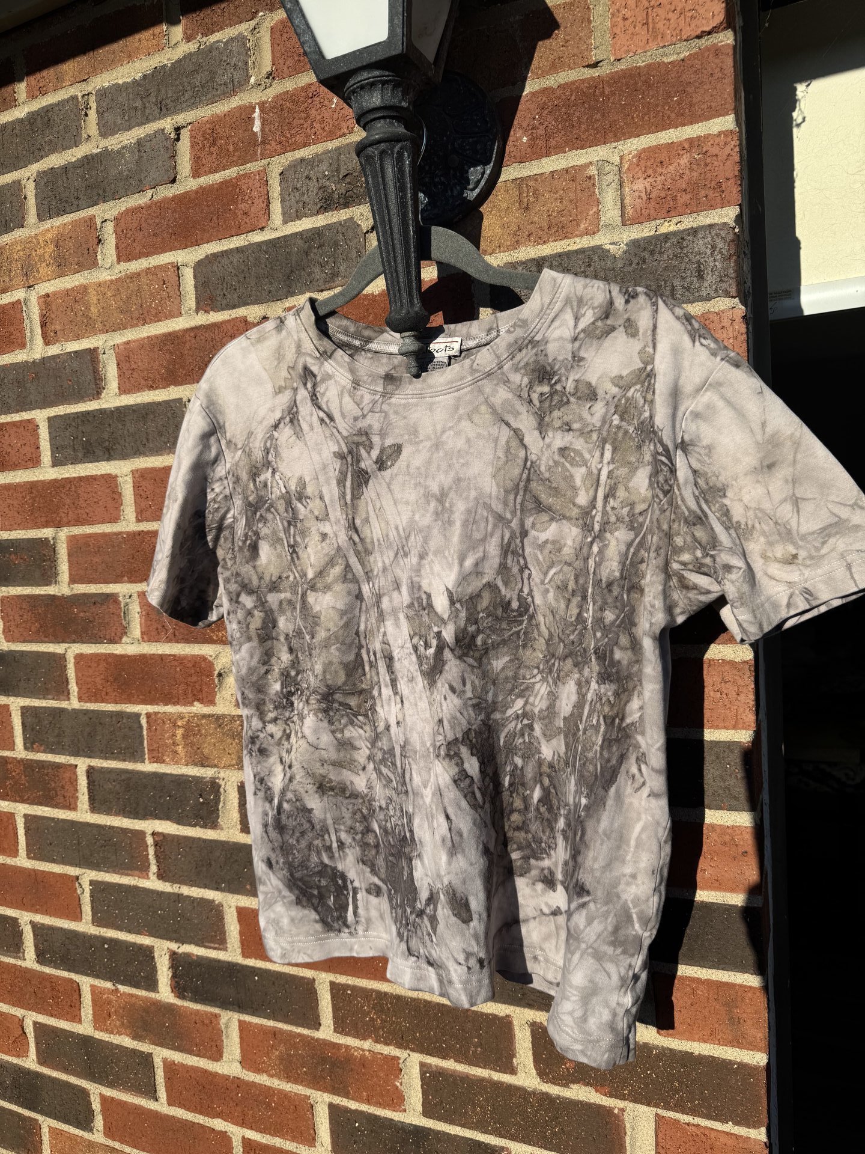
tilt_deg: -3.9
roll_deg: +2.8
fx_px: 800
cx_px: 432
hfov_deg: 56.8
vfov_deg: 71.6
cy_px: 577
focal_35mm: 24
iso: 80
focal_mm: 6.76
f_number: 1.78
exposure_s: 1/6410
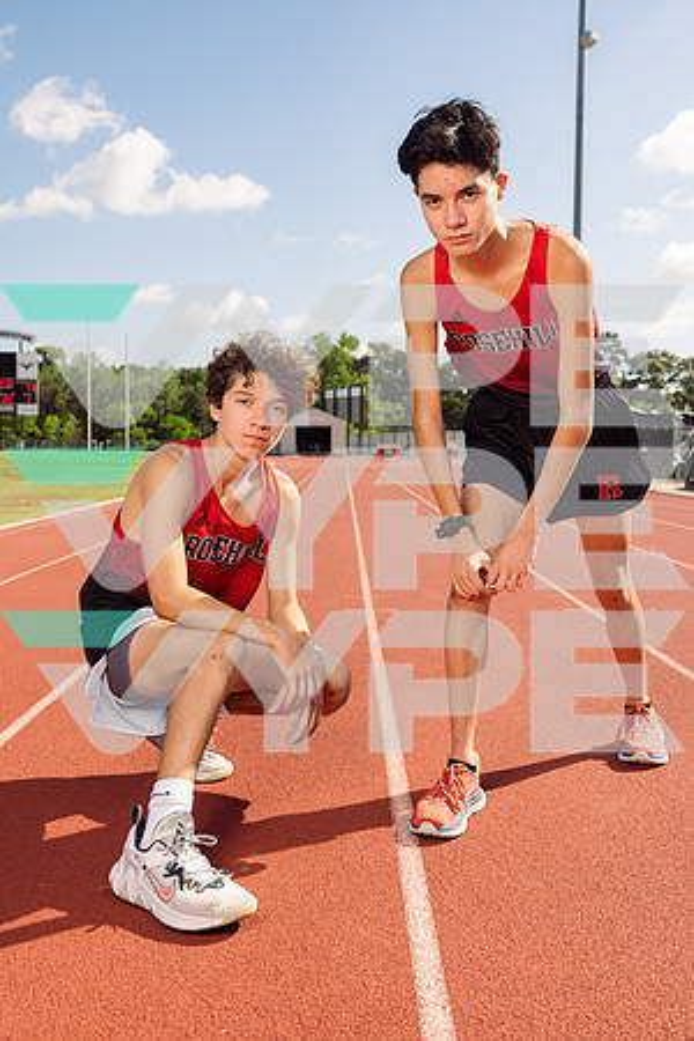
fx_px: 1041
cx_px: 347
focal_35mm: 36
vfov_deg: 53.1
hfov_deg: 36.9
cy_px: 520
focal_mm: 36
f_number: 5.6
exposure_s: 1/250
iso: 125
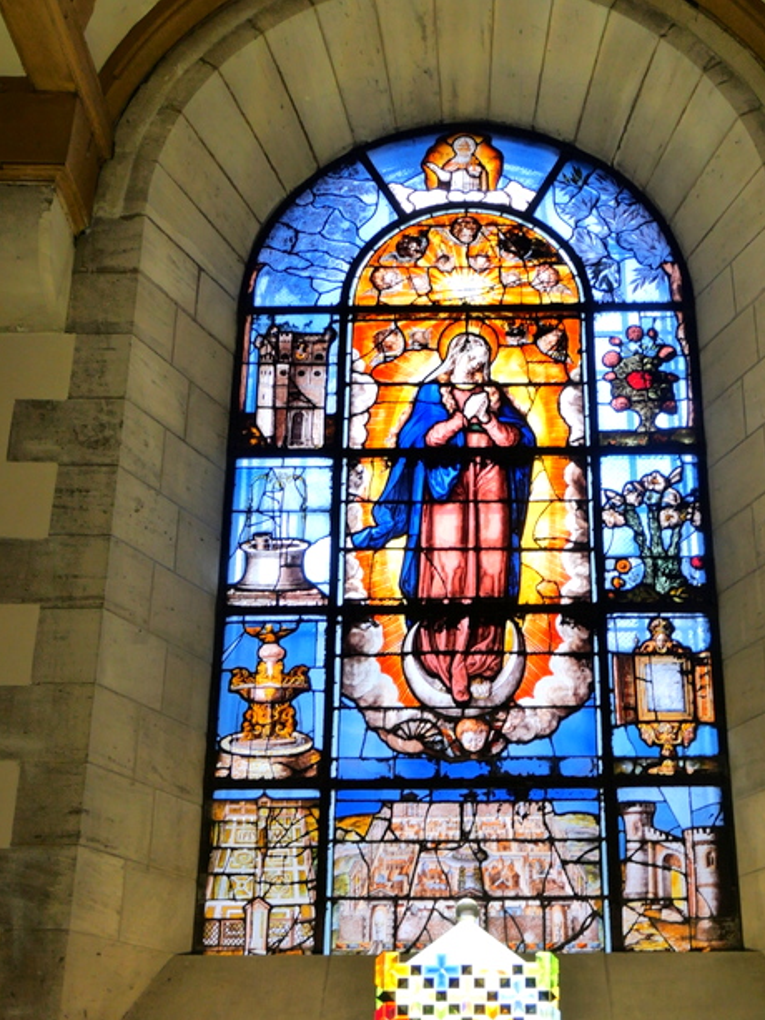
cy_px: 559
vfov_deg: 40.4
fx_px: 1384
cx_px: 479
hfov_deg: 30.8
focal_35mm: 47
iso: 800
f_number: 4.2
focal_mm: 18
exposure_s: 1/5
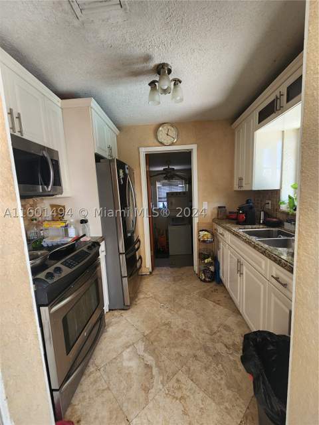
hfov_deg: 89.9
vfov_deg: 106.2
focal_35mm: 13
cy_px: 212
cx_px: 160
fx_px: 160
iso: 160
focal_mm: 2.2
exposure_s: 1/60
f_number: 2.2
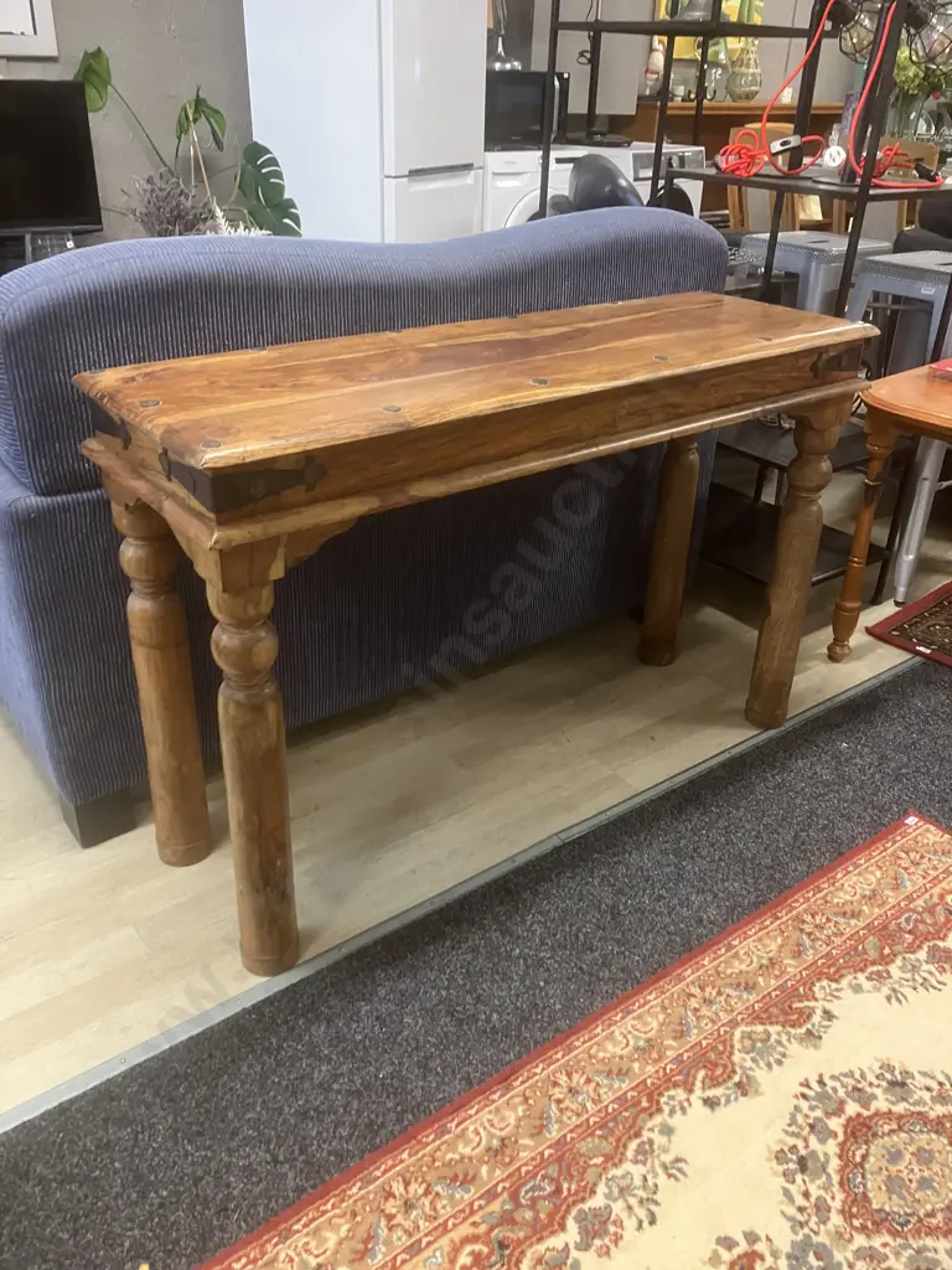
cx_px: 476
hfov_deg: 49.7
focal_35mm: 28
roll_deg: -1.5
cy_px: 635
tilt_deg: -26.3
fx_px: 1027
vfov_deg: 63.4
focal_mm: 3.99
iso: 250
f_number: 1.8
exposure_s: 1/33
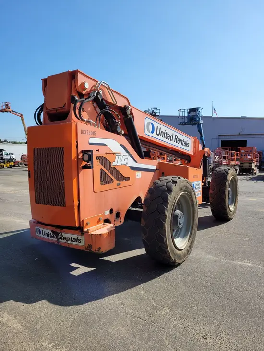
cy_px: 176
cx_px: 132
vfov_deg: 67.3
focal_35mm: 26
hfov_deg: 53.1
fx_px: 264
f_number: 1.8
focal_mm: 5.4
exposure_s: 1/2443
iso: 40
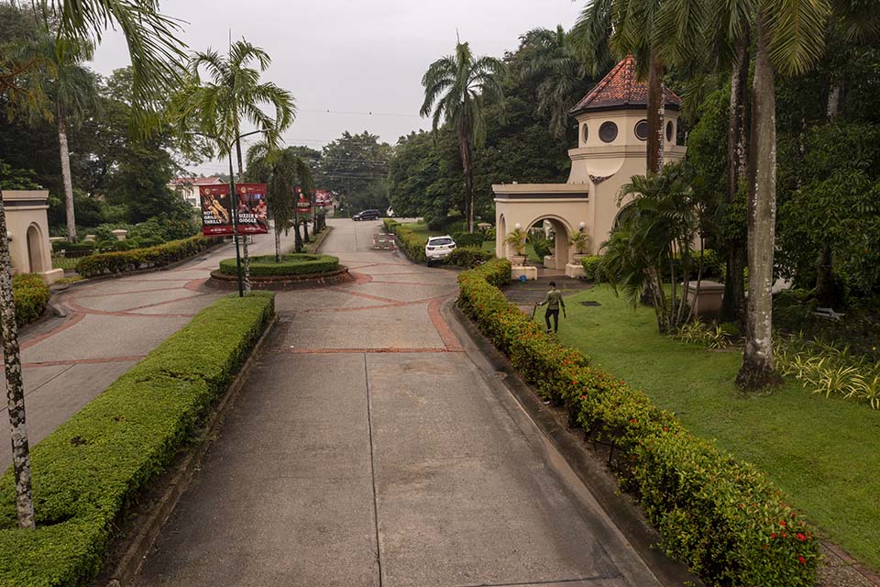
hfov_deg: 65.5
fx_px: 684
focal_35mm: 28
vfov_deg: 46.4
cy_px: 294
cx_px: 440
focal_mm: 10.26
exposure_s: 1/80
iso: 100
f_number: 7.1
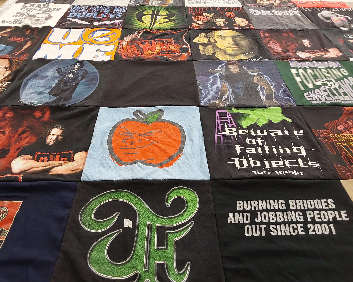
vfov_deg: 48.5
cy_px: 141
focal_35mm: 30
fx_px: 313
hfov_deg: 58.8
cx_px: 173
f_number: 1.9
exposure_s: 1/50
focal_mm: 2.91
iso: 200
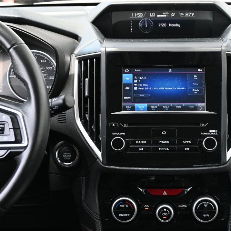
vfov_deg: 28.0
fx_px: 463
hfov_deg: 27.8
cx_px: 162
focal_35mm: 61
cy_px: 116
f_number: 5
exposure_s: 1/125
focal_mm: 31.5
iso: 500
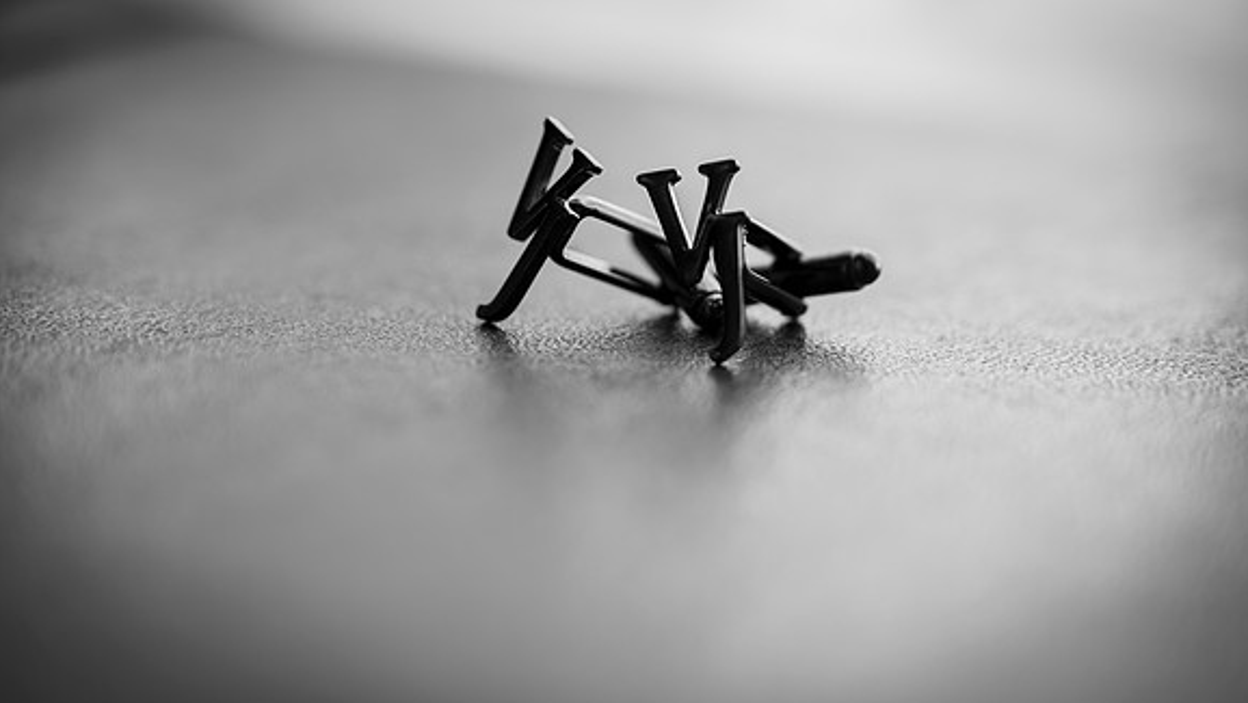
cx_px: 625
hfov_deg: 17.7
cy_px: 340
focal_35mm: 121
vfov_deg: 10.0
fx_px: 4005
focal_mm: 115
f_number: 4
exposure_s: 1/160
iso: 640
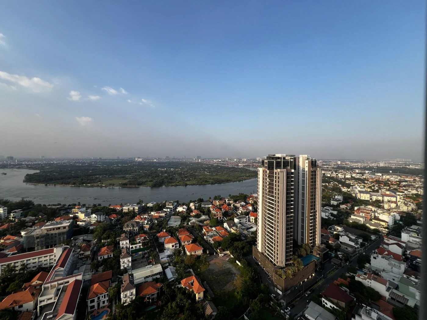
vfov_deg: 89.9
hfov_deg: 106.2
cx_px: 214
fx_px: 160
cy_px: 160
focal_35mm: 13
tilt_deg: -1.6
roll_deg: -0.2
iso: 32
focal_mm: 1.57
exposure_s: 1/995
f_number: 1.8
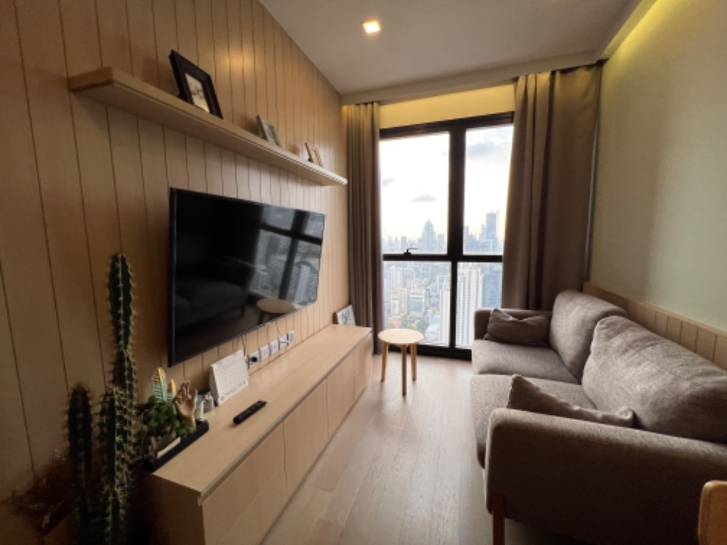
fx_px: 273
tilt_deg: -5.9
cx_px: 364
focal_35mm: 13
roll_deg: +3.6
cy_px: 272
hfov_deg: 106.2
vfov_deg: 89.9
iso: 64
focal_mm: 1.57
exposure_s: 1/121
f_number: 1.8
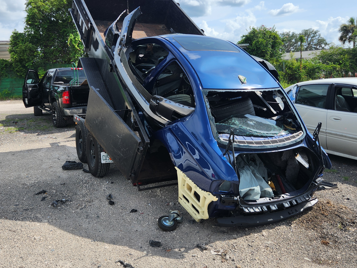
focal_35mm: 31
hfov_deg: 58.3
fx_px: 320
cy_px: 107
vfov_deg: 45.2
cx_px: 165
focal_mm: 5.4
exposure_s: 1/1714
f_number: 1.8
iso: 20
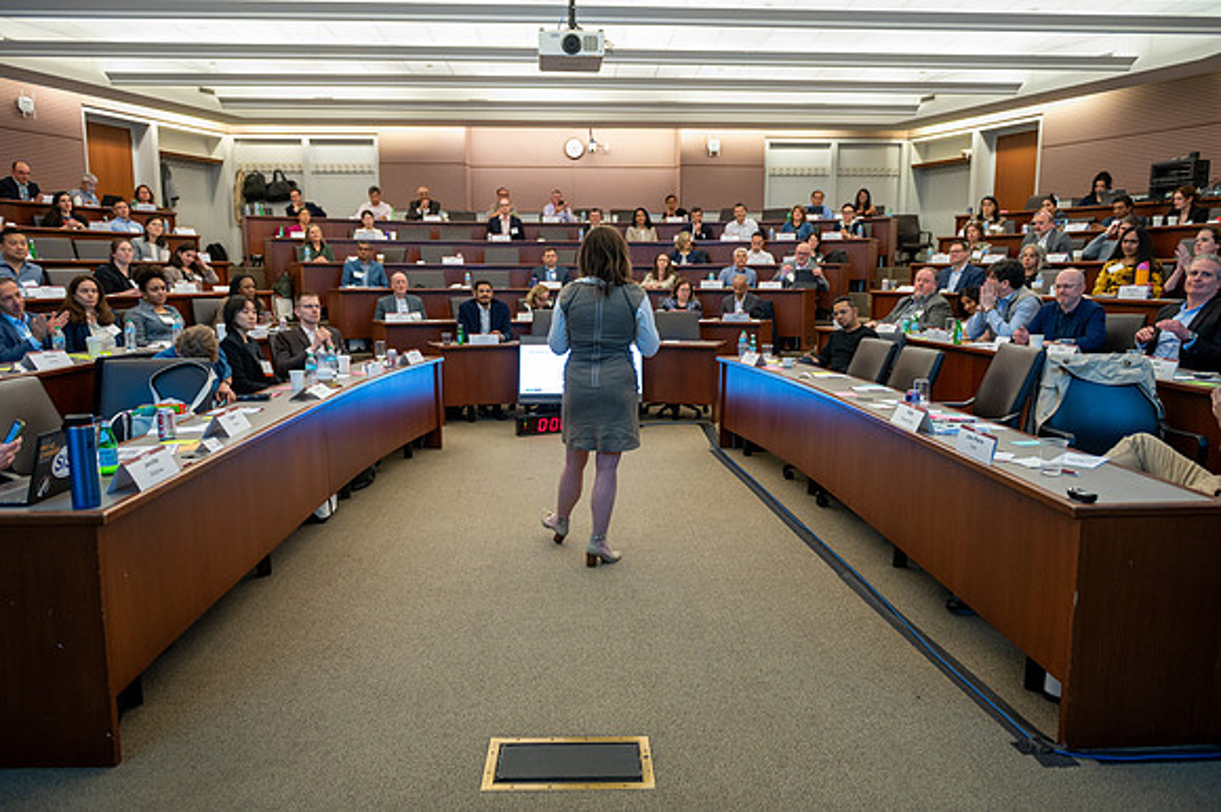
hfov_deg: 72.6
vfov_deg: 52.1
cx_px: 610
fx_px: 831
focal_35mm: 25
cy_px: 406
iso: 1600
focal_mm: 24
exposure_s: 1/125
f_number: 2.8
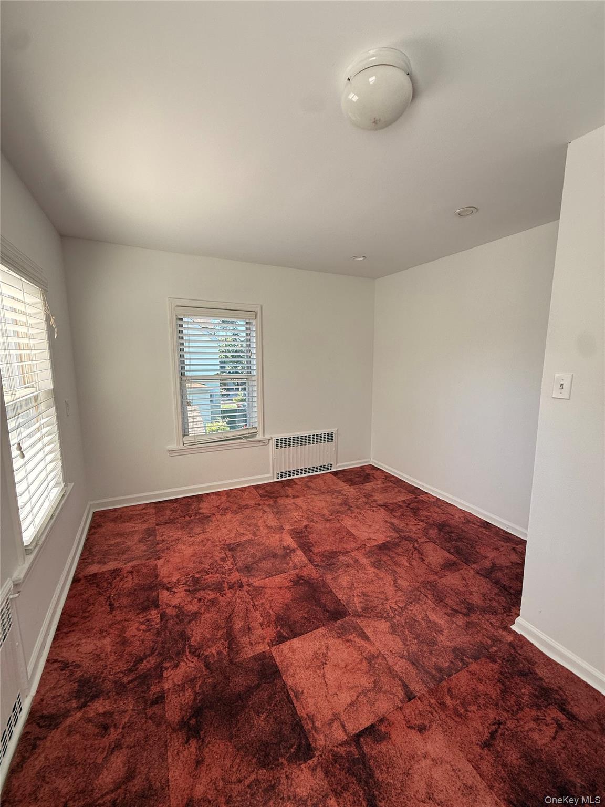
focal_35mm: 14
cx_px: 302
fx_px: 326
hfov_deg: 85.7
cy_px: 404
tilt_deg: -7.9
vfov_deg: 102.1
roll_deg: +0.6
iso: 50
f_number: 2.2
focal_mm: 2.22
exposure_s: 1/166
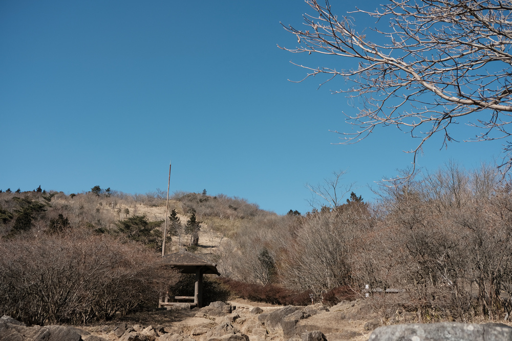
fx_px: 498
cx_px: 256
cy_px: 170
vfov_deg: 37.9
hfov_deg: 54.4
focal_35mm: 35
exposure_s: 1/2000
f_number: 3.6
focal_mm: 23
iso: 200
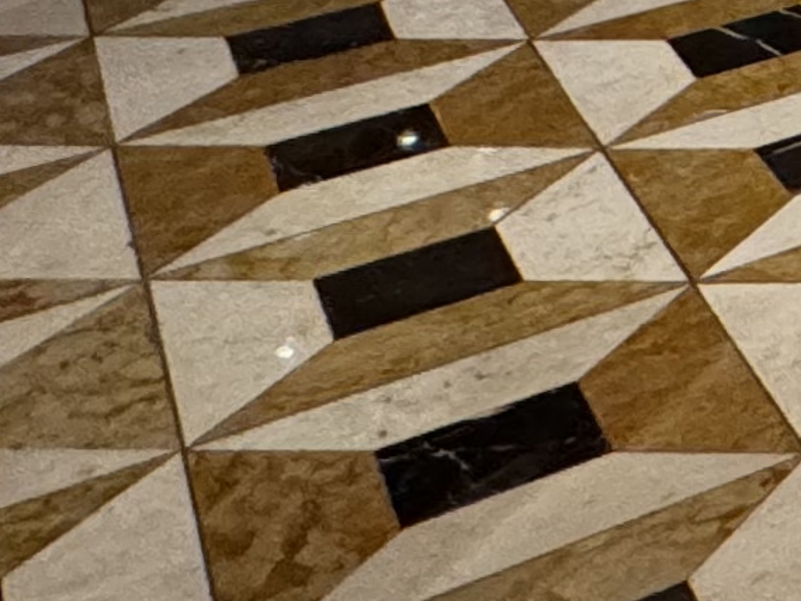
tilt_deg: -3.2
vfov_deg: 12.1
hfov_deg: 12.8
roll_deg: +0.0
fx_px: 2292
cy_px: -833
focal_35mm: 99
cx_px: 2121
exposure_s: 1/60
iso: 500
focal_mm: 2.22
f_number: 2.2
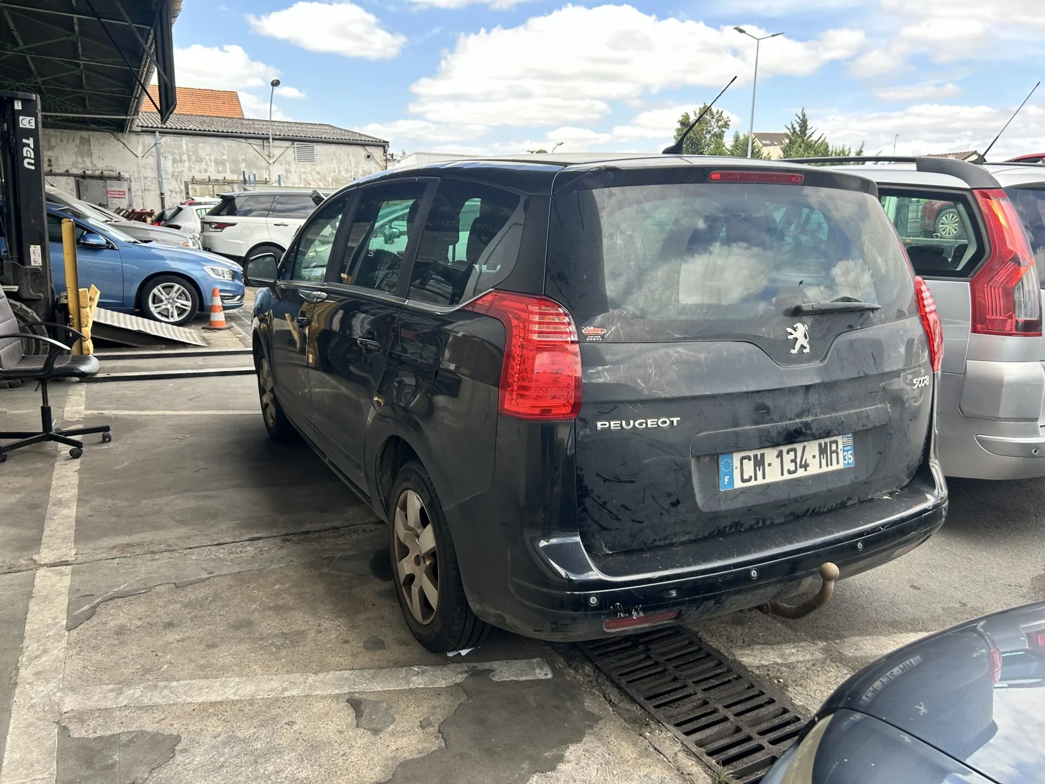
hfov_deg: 67.3
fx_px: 785
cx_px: 522
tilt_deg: -13.0
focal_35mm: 26
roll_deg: -0.7
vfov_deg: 53.1
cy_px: 392
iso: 50
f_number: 1.5
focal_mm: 5.7
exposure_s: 1/552
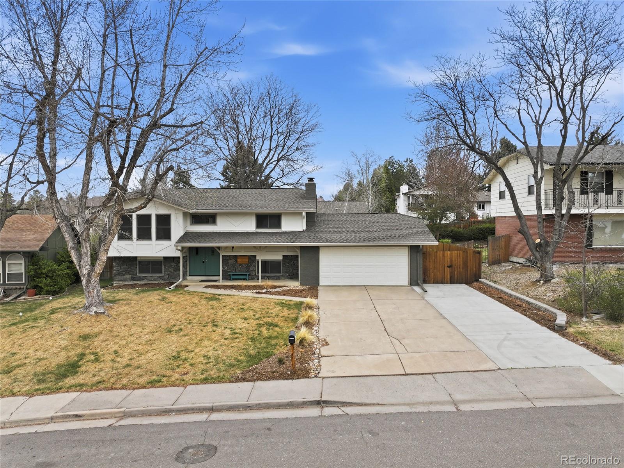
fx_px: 432
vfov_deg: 56.8
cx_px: 312
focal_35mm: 24
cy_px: 234
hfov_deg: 71.6
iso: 170
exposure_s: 1/1250
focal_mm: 12.3
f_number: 2.8
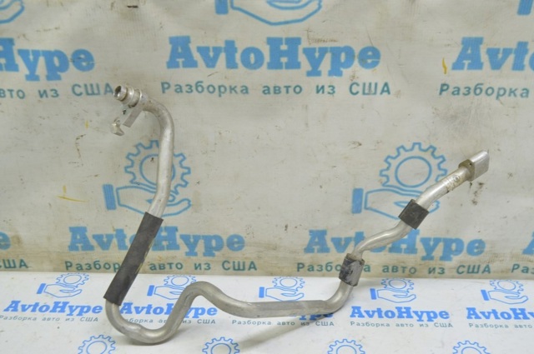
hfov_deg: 49.6
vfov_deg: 34.1
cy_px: 177
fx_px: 578
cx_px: 267
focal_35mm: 39
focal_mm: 26
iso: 400
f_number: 5.6
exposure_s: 1/20
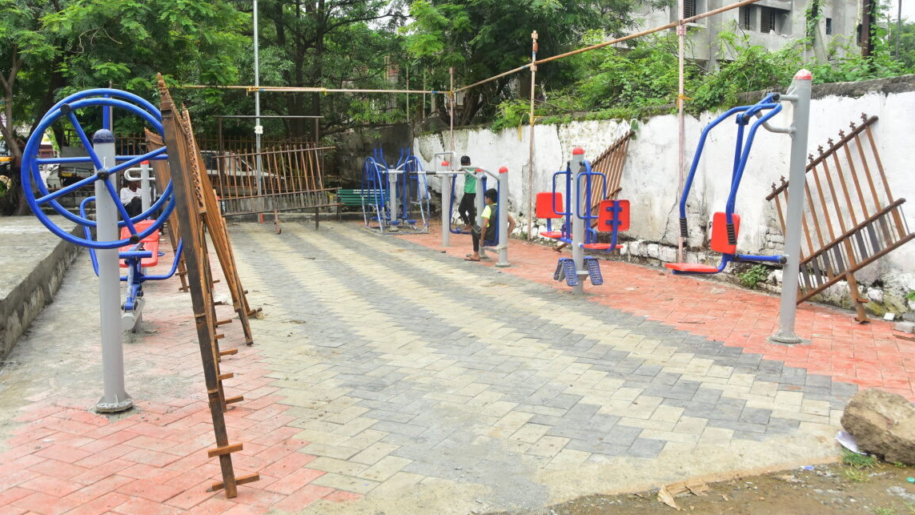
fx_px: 801
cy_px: 201
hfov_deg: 59.5
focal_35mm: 33
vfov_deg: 35.5
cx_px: 439
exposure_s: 1/200
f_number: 6.3
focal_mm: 20
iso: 200
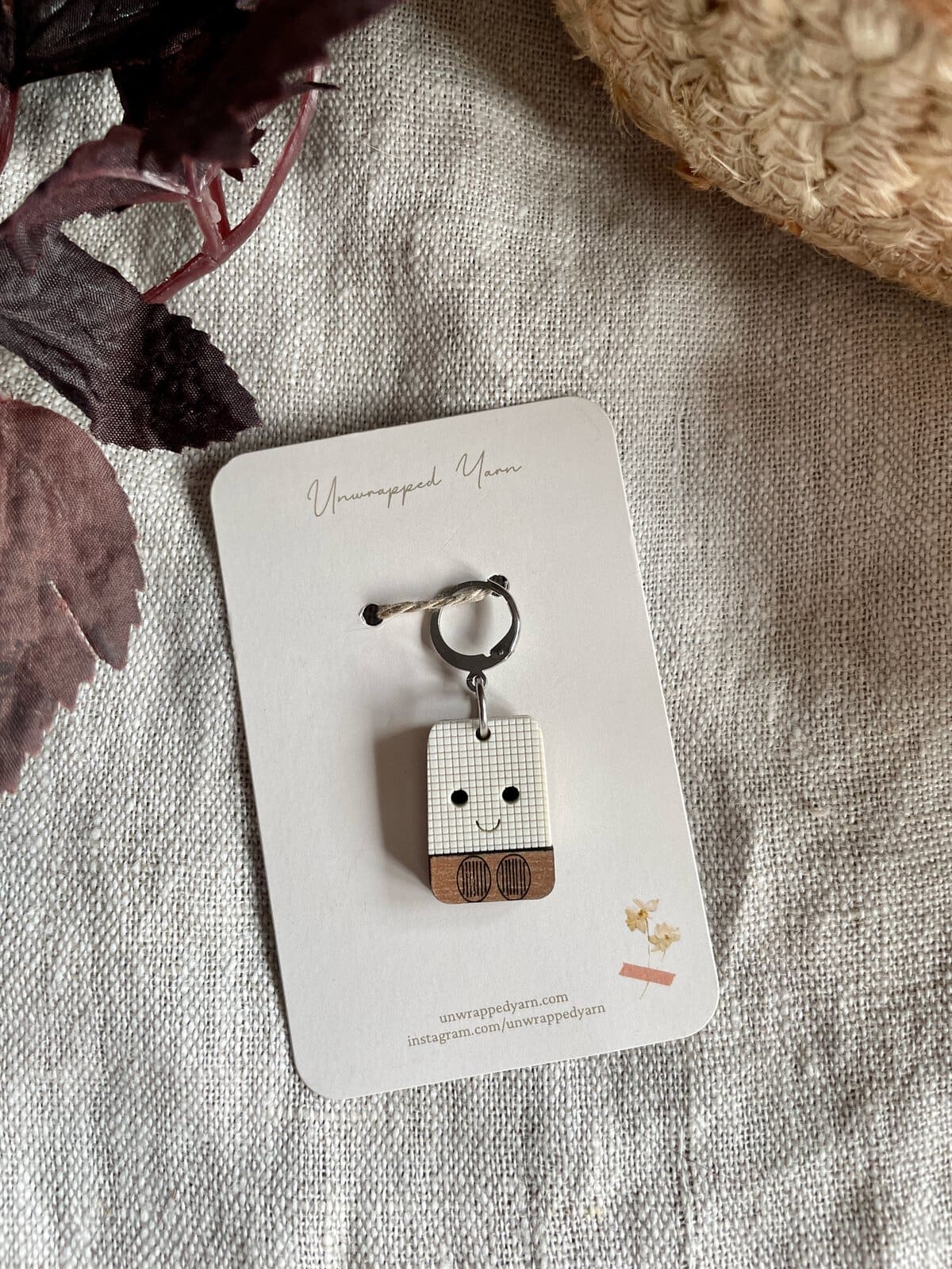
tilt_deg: -82.1
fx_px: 953
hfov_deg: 53.1
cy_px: 634
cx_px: 476
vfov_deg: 67.3
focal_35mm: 26
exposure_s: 1/121
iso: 100
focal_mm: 4.2
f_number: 1.6
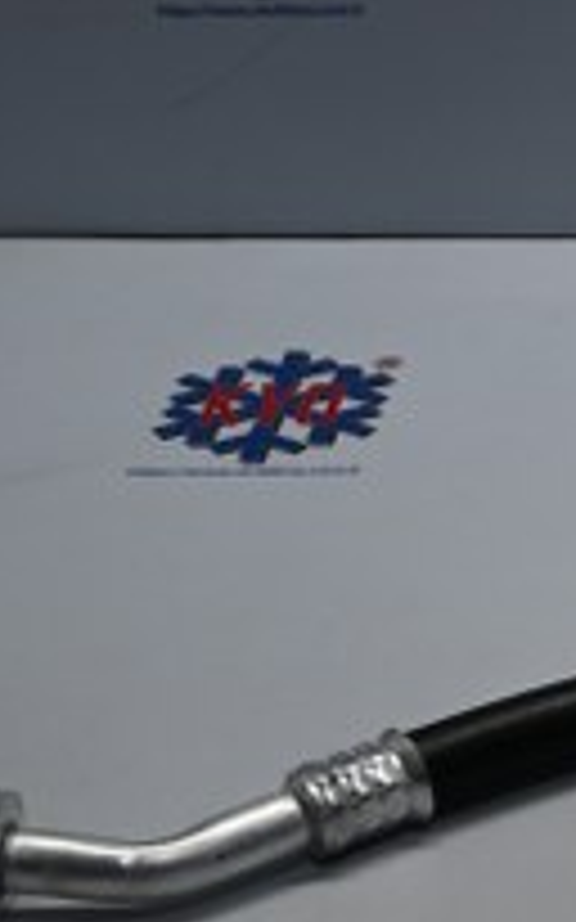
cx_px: 1192
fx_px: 3650
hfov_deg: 8.5
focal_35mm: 145
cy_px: 571
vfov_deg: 14.4
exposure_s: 1/50
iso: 200
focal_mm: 32.5
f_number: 5
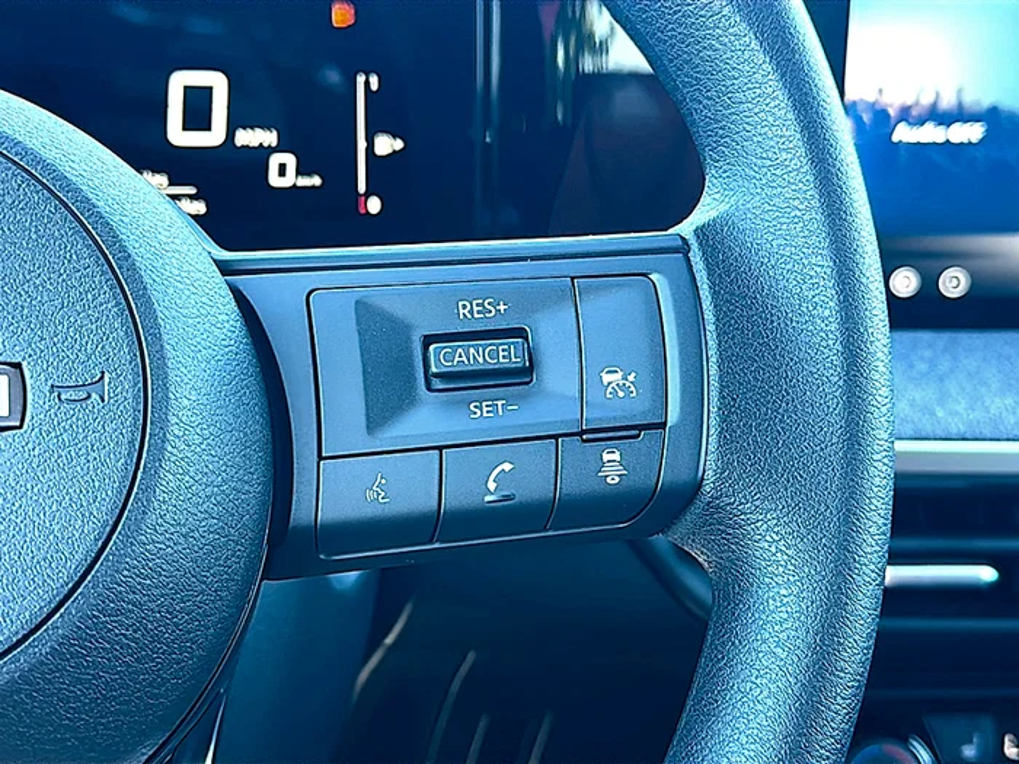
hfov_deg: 42.1
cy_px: 382
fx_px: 1325
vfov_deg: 32.2
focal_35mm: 45
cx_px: 510
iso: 64
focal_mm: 6.86
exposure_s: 1/71
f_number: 1.78
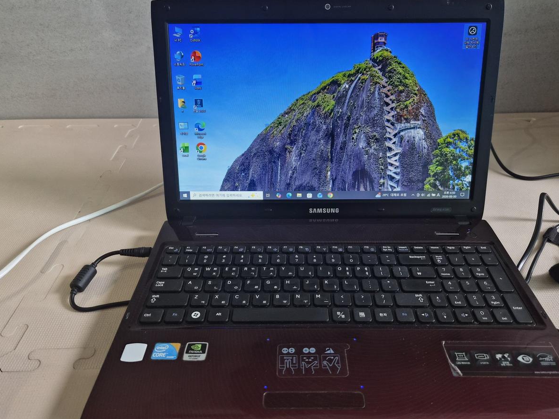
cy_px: 219
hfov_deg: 69.4
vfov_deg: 54.8
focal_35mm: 25
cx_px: 294
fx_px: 404
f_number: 1.8
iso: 320
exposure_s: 1/120
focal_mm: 5.4
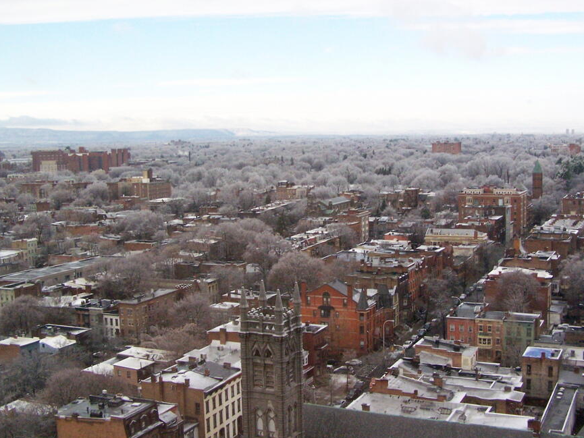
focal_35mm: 45
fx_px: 759
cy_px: 198
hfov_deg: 42.0
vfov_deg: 32.2
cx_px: 329
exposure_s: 1/640
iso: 400
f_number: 4
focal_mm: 6.3
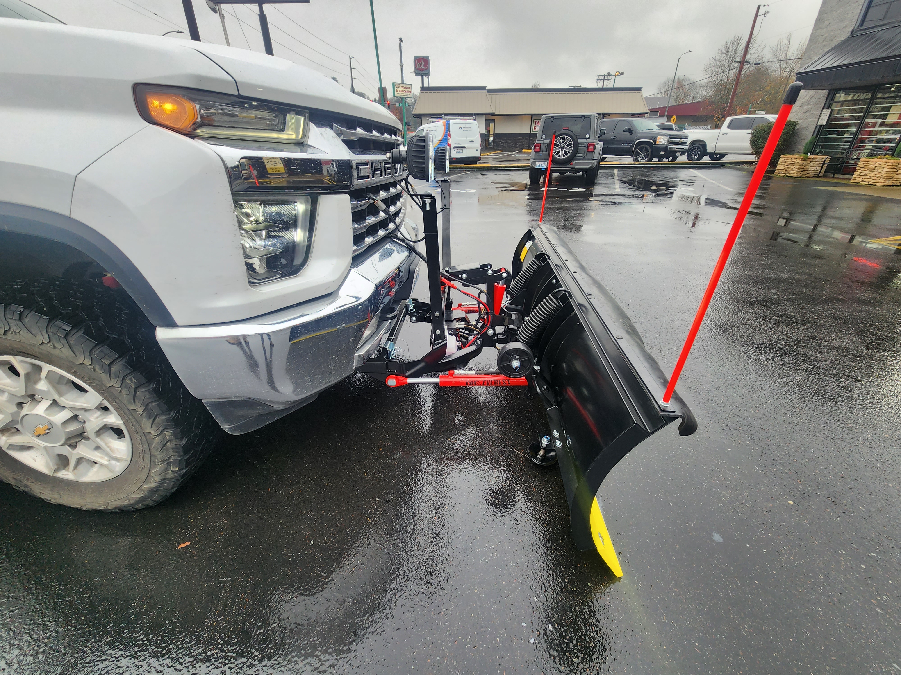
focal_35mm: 13
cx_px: 450
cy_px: 338
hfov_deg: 106.2
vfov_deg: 89.9
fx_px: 338
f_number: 2.2
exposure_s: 1/120
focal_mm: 2.2
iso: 64
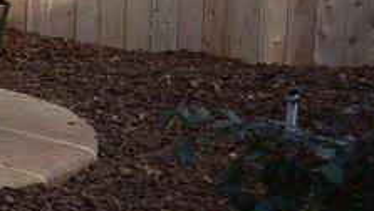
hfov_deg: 12.0
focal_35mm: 152
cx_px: -456
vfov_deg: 7.9
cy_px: -85
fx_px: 1509
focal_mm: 10
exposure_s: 1/500
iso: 160
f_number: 4
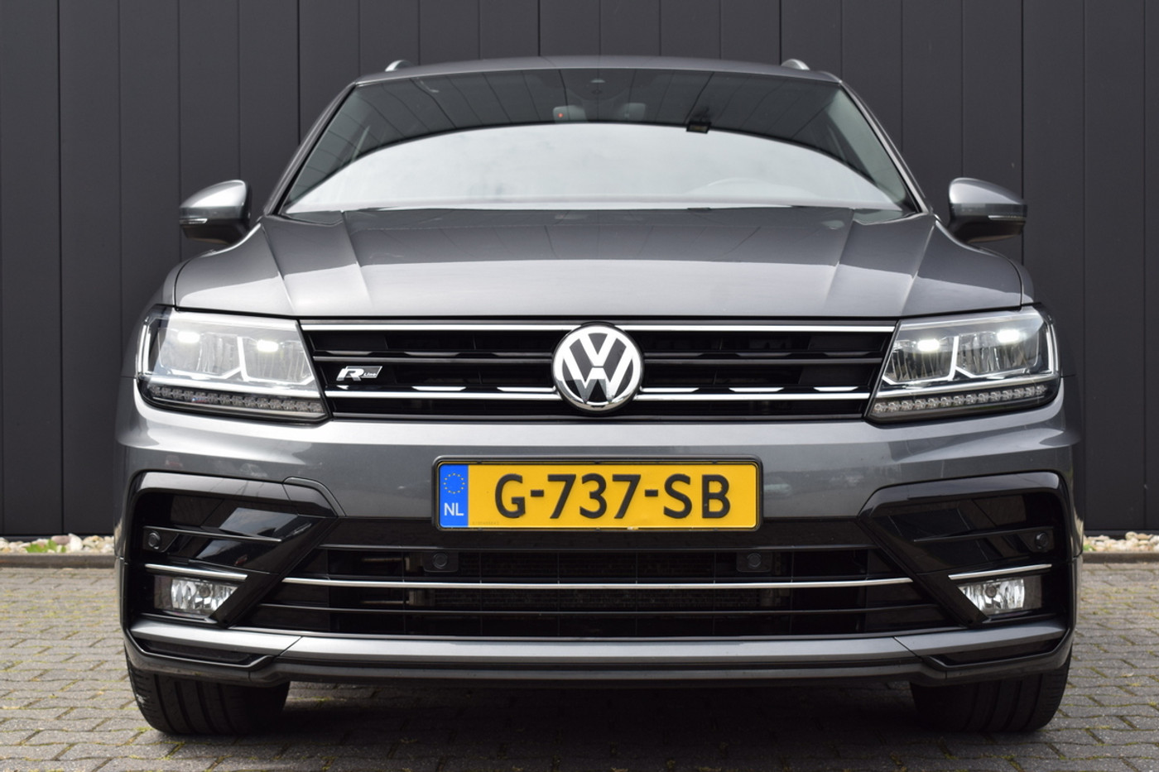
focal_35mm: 60
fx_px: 1931
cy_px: 386
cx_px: 580
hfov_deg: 33.4
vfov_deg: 22.6
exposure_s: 1/320
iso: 200
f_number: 9
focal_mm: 40
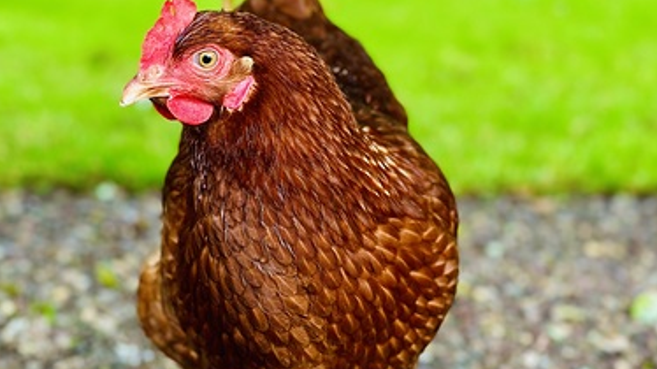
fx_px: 1463
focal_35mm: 84
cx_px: 269
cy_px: 188
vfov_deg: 14.4
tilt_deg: -13.1
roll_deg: +0.1
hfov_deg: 25.3
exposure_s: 1/83
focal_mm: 6.86
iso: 125
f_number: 1.78
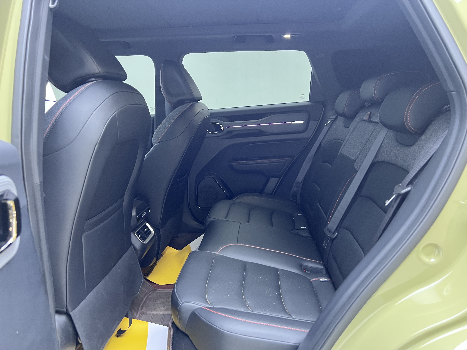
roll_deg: +1.9
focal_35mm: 26
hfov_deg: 67.3
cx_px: 234
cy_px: 175
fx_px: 351
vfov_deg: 53.1
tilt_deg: -13.8
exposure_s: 1/33
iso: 400
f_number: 1.5
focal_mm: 5.7
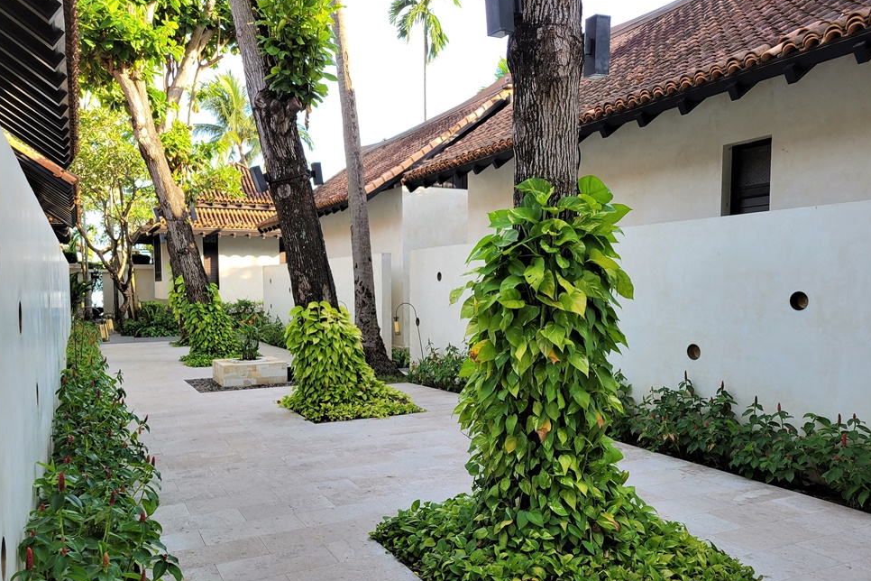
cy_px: 325
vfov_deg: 46.3
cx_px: 424
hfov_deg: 65.5
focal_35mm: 28
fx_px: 677
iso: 40
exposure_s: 1/200
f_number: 1.8
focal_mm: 5.4
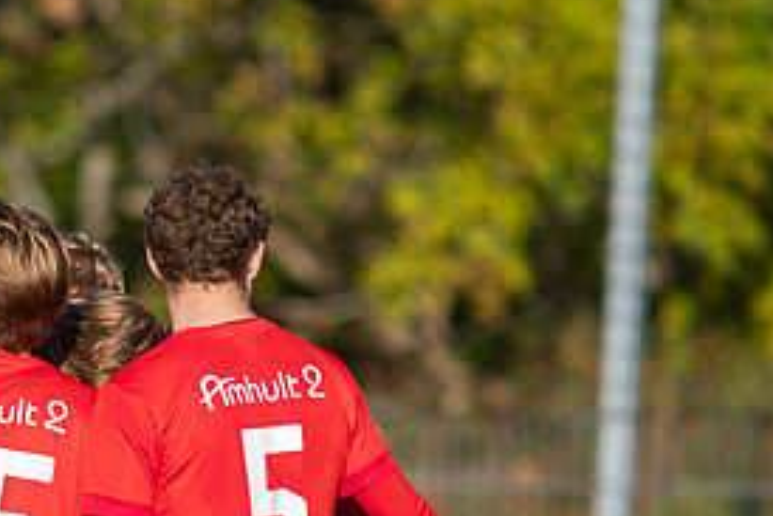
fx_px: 21053
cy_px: 500
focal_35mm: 980
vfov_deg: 1.4
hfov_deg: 2.1
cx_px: -31
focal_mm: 300
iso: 100
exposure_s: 1/2000
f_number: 3.2
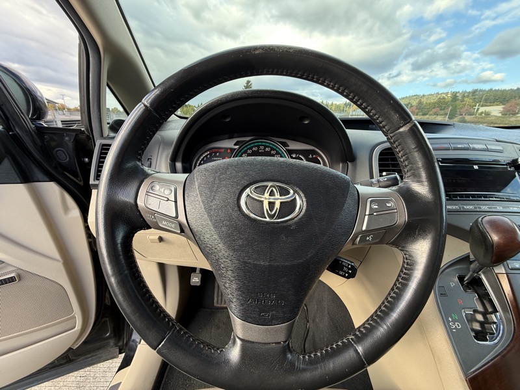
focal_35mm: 14
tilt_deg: -19.0
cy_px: 195
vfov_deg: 85.7
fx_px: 210
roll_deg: -2.1
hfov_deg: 102.1
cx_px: 260
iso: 64
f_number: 2.2
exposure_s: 1/103
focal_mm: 2.22
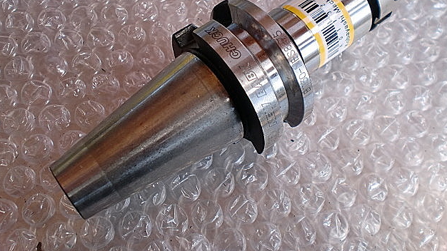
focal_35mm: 39
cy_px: 86
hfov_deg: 51.6
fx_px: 462
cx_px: 225
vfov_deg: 30.2
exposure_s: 1/60
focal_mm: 6.3
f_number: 3.1
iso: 80
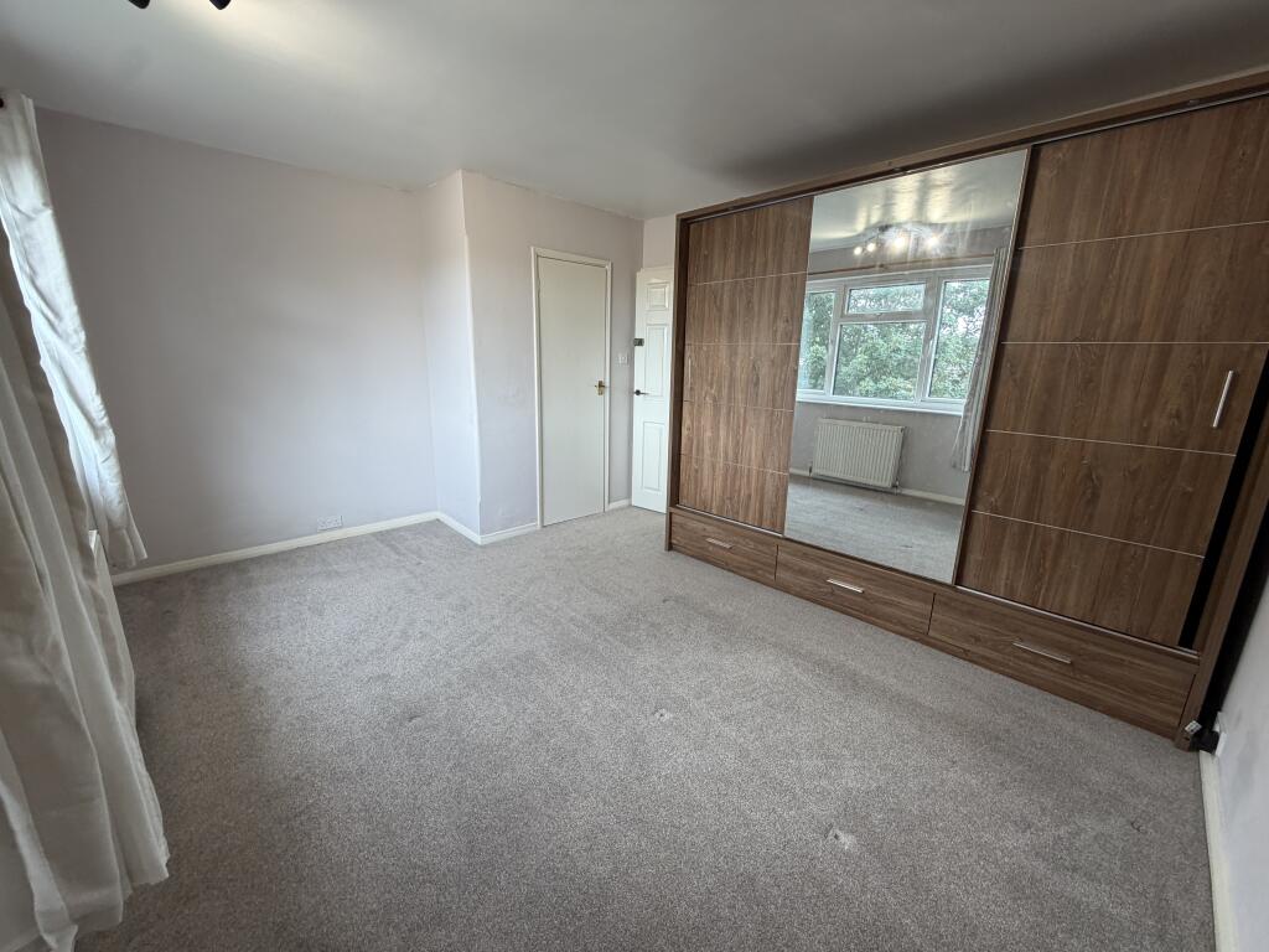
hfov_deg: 102.1
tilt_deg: -13.5
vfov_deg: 85.7
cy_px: 476
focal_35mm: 14
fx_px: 513
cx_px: 634
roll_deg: -1.1
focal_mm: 2.22
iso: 125
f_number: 2.2
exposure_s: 1/100
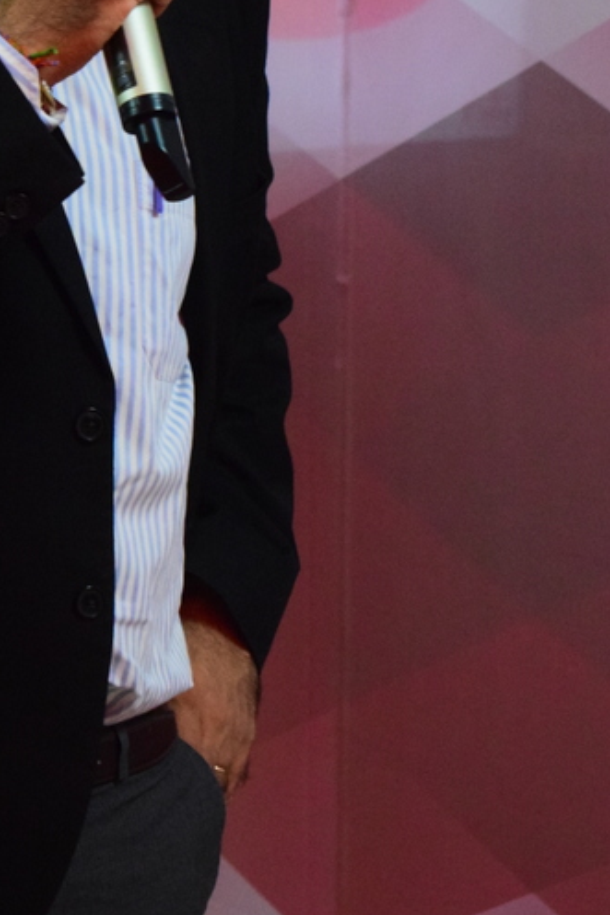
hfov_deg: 8.2
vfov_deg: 12.3
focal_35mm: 166
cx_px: 64
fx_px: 4222
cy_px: 155
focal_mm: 55
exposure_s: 1/100
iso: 6400
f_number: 5.6
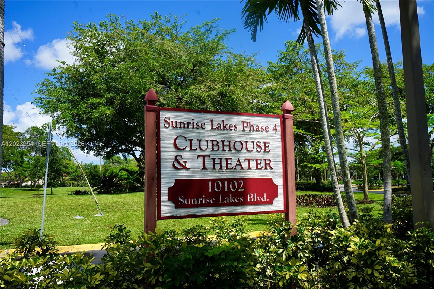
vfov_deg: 43.5
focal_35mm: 30
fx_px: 361
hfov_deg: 62.0
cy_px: 144
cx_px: 217
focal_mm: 30
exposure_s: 1/160
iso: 100
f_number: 10
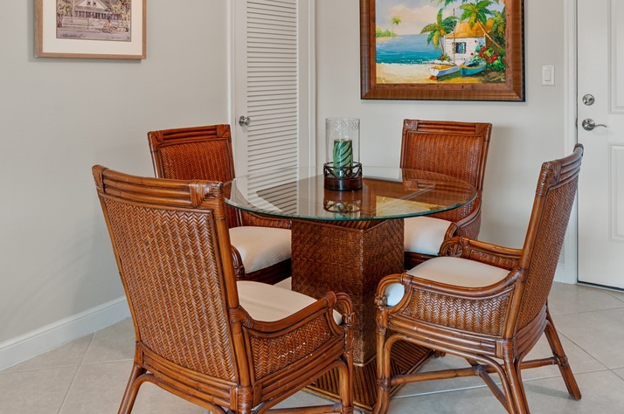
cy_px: 100
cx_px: 340
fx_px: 554
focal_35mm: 32
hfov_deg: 58.7
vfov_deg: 39.8
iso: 200
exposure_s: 1/2
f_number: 8
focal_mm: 14
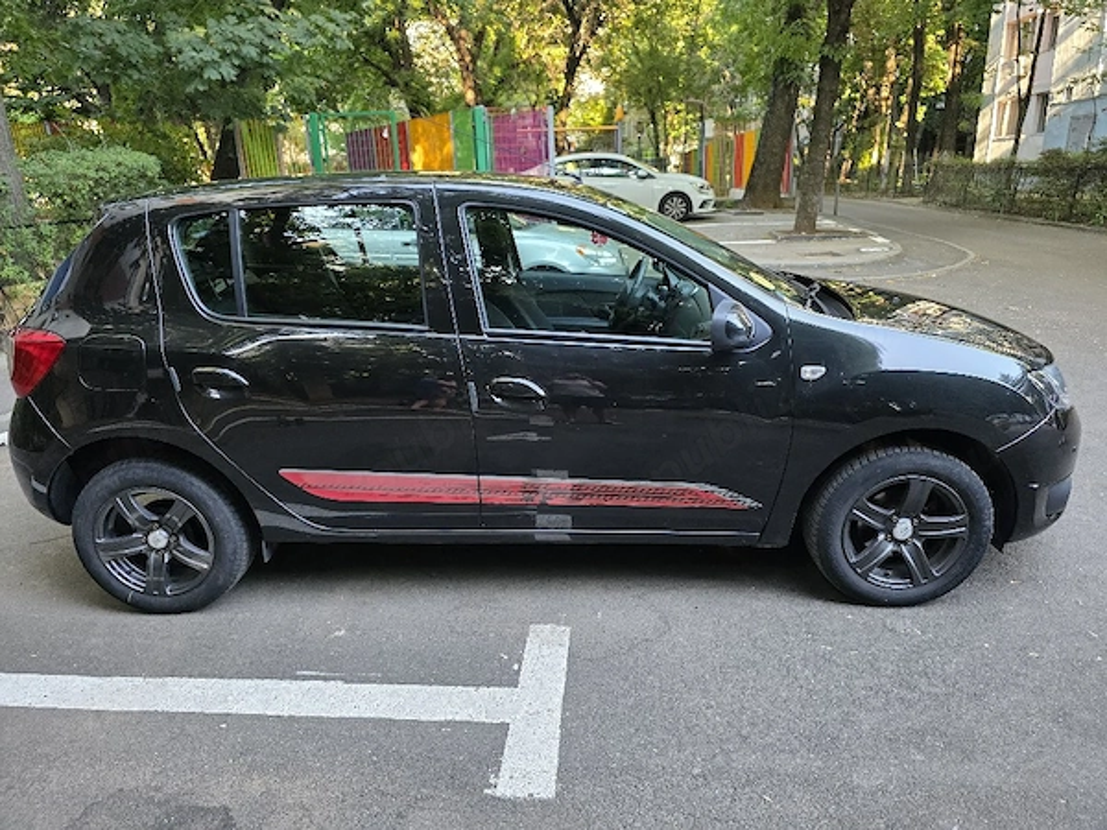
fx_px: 736
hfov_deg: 73.9
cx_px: 554
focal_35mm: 23
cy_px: 415
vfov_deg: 58.9
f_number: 1.7
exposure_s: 1/101
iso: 160
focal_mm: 6.3
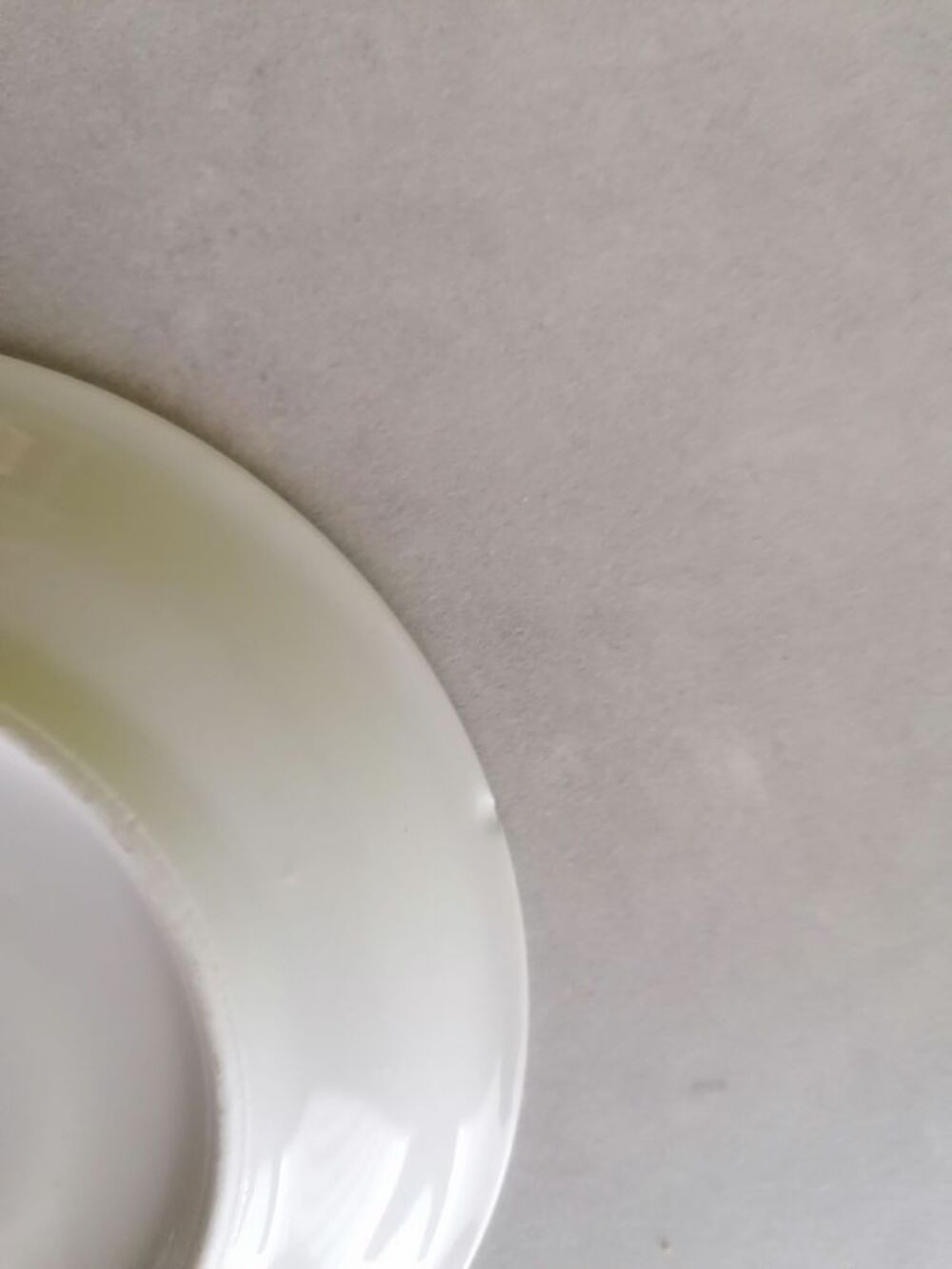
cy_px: 634
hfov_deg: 51.4
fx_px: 990
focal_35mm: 27
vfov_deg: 65.3
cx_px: 476
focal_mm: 4.75
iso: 320
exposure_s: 1/25
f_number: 1.8
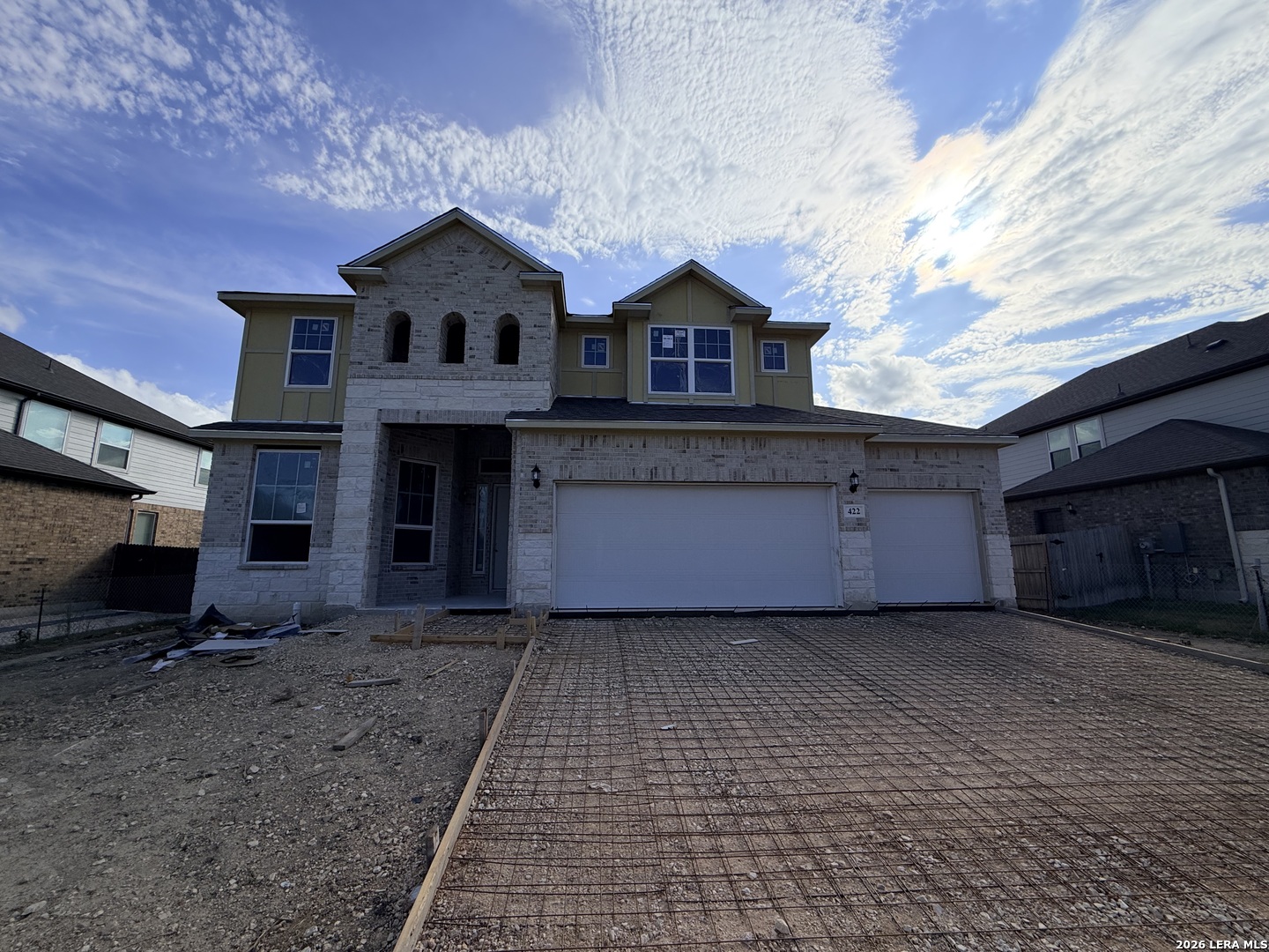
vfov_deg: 85.7
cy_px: 476
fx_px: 513
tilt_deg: +9.4
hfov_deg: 102.1
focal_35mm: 14
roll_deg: +1.3
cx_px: 634
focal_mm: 2.22
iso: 32
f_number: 2.2
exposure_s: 1/2024
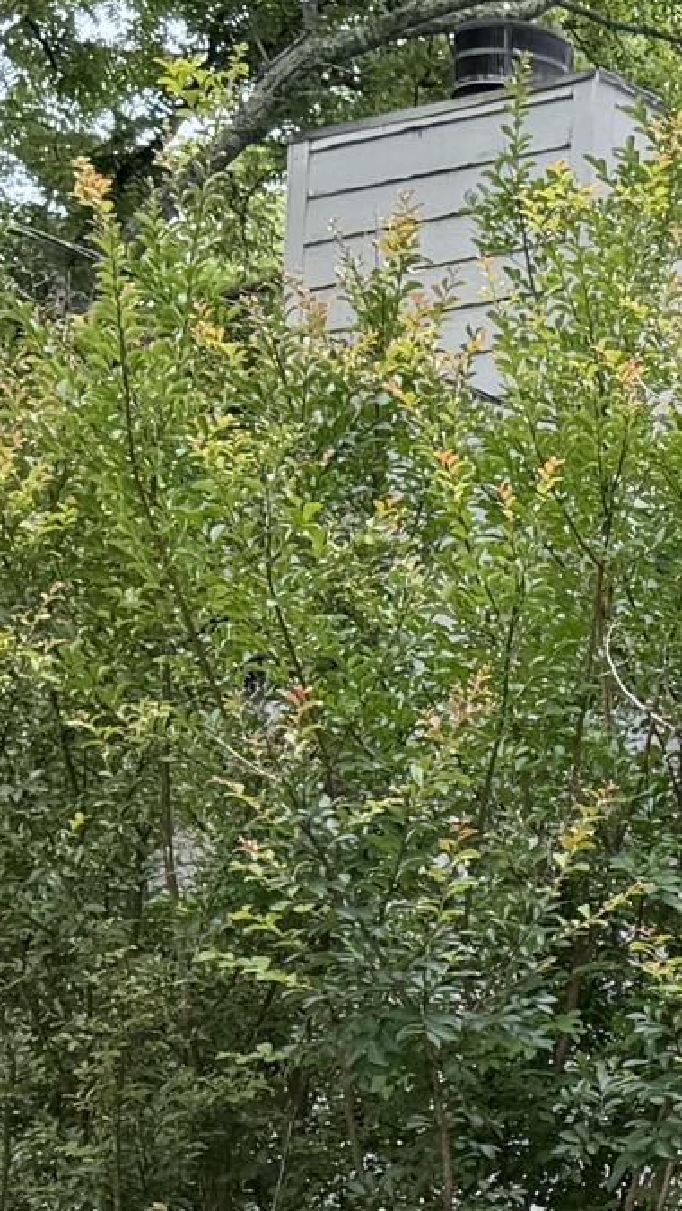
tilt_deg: +1.1
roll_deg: -0.9
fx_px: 3823
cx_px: 1782
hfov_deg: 8.9
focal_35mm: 119
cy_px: 1365
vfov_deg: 17.3
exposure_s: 1/765
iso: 80
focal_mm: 6.76
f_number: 1.78
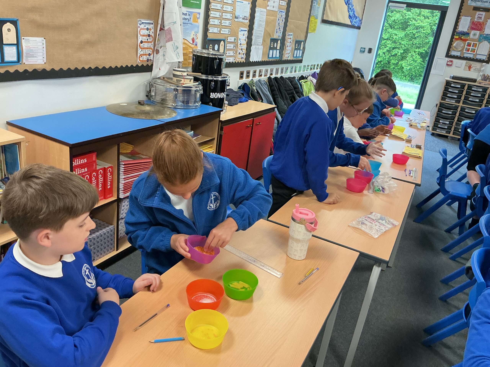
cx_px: 245
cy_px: 184
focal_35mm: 29
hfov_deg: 61.7
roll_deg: -7.5
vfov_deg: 48.2
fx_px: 411
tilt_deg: -21.5
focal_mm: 3
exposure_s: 1/60
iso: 160
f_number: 1.8
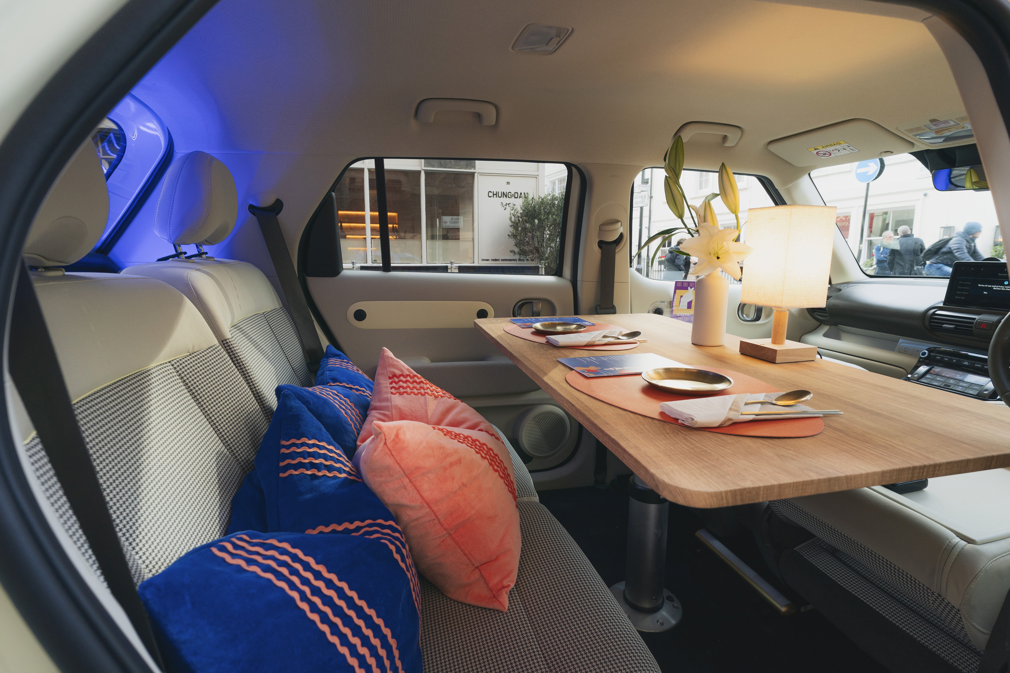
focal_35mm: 18
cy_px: 336
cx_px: 505
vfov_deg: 67.4
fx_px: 505
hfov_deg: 90.0
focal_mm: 18
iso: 800
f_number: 6.3
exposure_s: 1/100
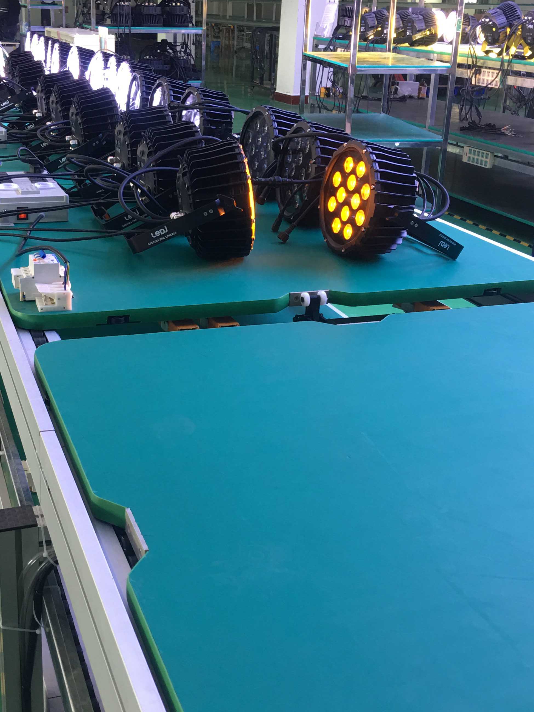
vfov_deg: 42.0
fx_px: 925
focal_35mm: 45
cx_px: 182
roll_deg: -1.1
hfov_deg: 32.0
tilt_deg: -18.3
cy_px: 322
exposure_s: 1/17
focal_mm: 4.15
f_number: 2.2
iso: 32
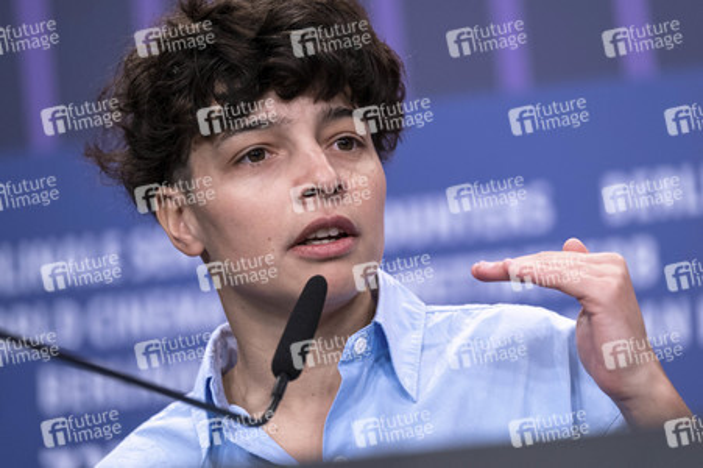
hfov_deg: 9.8
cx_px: 352
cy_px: 234
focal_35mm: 210
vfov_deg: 6.5
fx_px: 4098
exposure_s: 1/160
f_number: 2.8
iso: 1250
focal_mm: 140
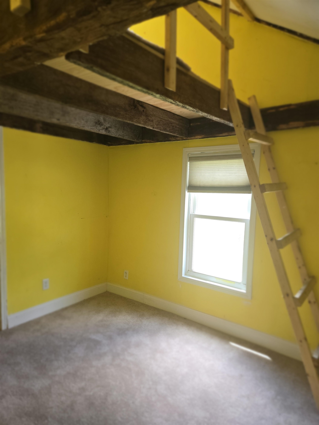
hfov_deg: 58.9
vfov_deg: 73.9
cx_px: 160
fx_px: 283
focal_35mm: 23
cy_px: 212
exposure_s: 1/60
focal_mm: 5.4
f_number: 1.8
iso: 125
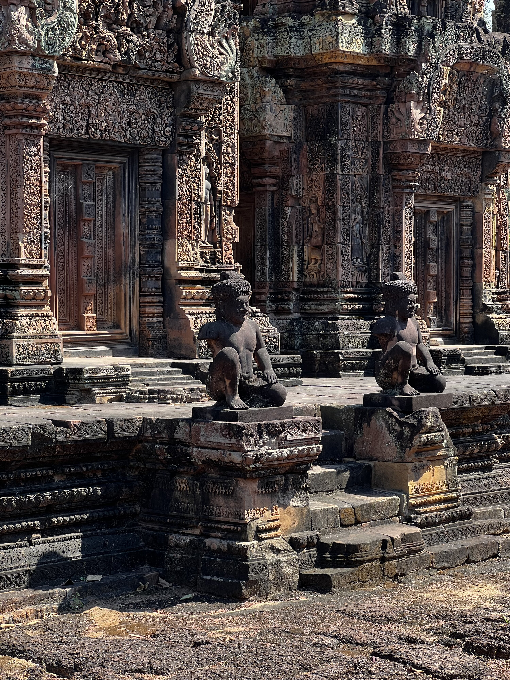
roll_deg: +0.5
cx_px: 255
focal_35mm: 77
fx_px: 1513
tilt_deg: -1.5
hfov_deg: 19.1
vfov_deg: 25.3
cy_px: 340
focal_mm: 9
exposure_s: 1/107
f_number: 2.8
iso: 32
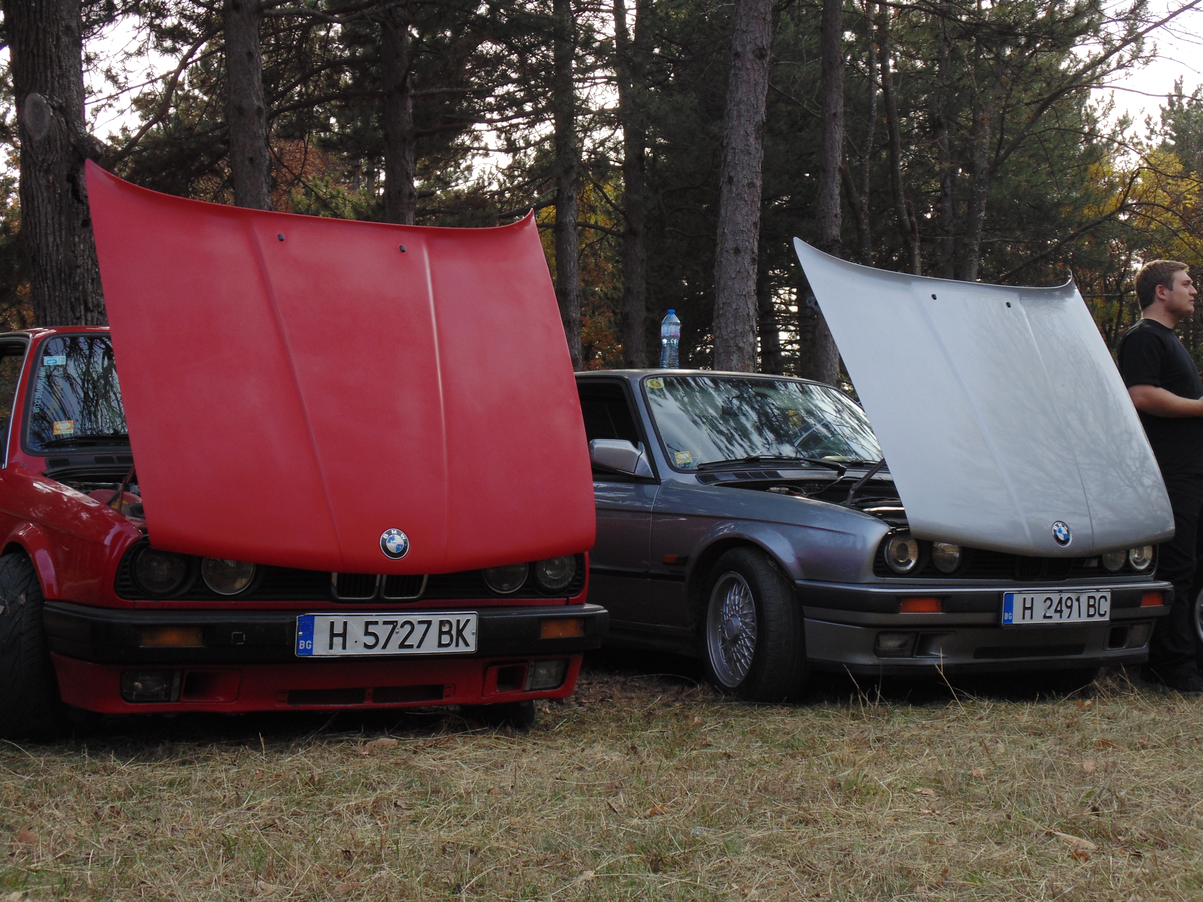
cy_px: 451
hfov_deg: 36.2
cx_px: 602
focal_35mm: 53
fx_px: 1842
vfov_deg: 27.5
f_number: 12.2
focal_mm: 9.5
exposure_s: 1/25
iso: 80
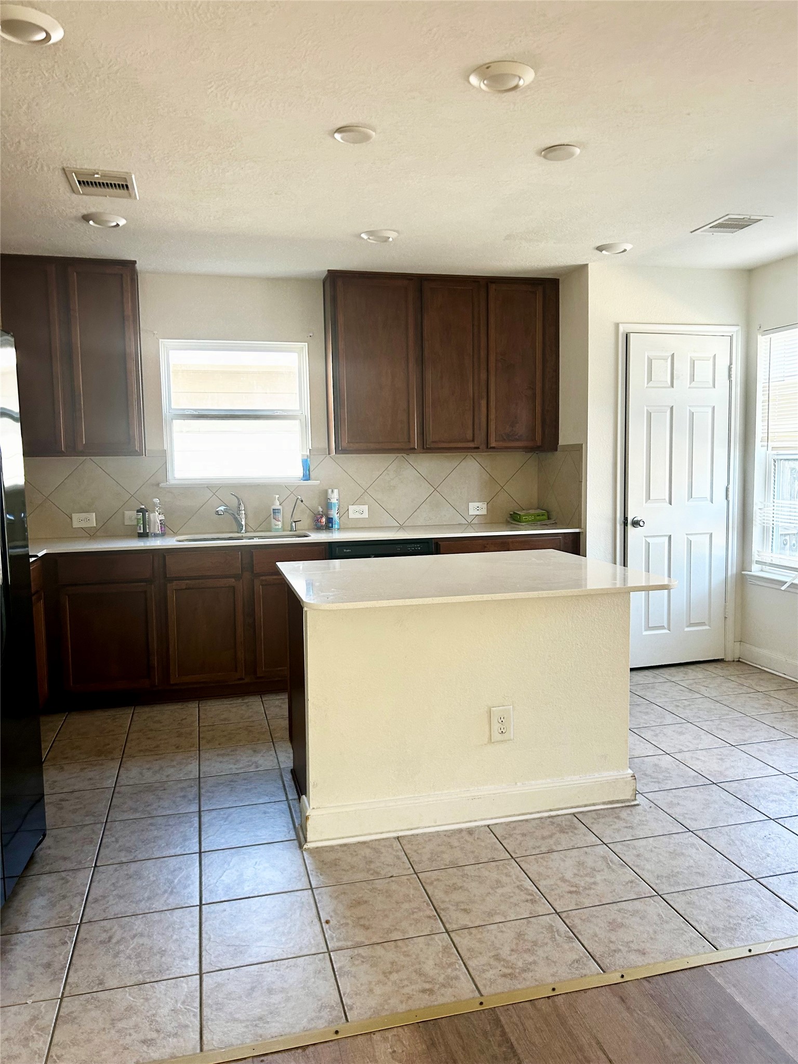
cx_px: 399
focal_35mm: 26
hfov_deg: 53.1
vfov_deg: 67.3
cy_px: 532
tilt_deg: -5.3
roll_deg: -0.1
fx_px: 799
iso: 125
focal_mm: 5.7
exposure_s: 1/121
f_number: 1.5
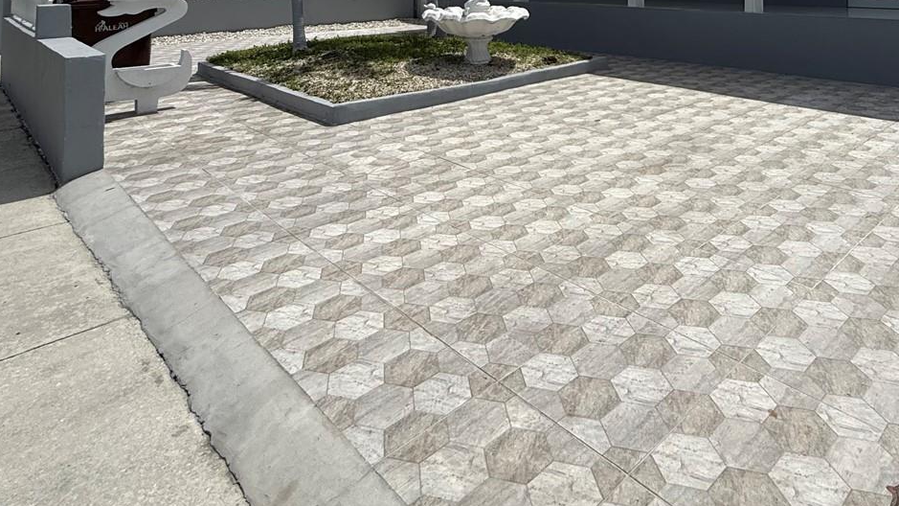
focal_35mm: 26
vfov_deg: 37.0
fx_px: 620
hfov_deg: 68.7
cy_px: -58
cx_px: 639
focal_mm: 2.22
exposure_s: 1/4425
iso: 50
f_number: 2.2
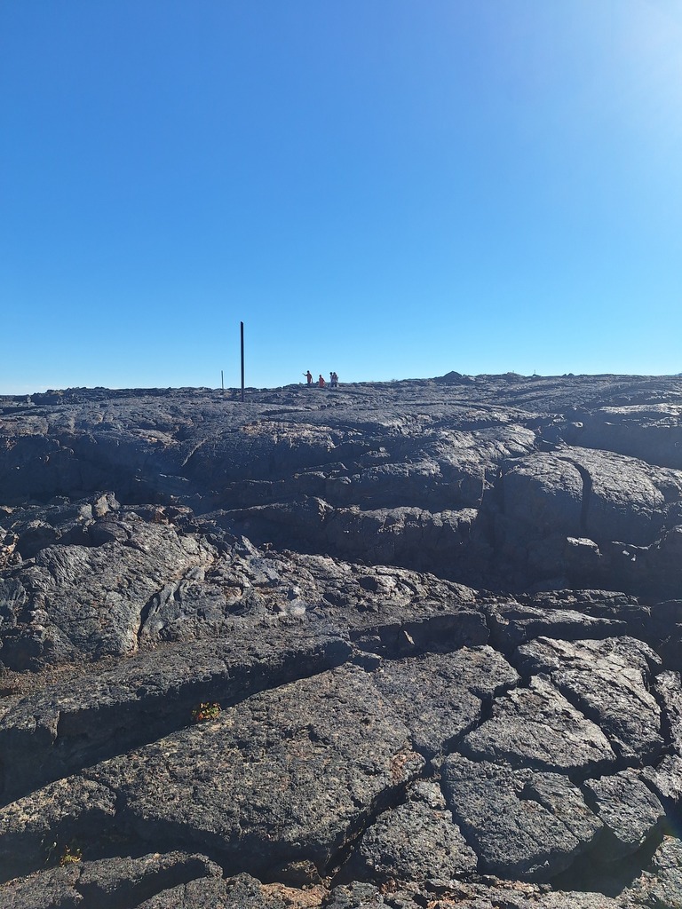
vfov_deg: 73.9
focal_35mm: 23
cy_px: 454
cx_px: 341
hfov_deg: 58.9
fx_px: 604
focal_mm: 5.54
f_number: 1.8
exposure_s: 1/3289
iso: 40
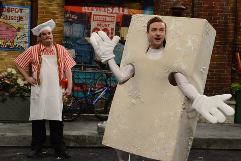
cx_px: 120
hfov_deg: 35.6
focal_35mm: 56
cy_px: 80
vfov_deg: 24.2
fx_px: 375
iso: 3200
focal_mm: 56
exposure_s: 1/125
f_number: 5
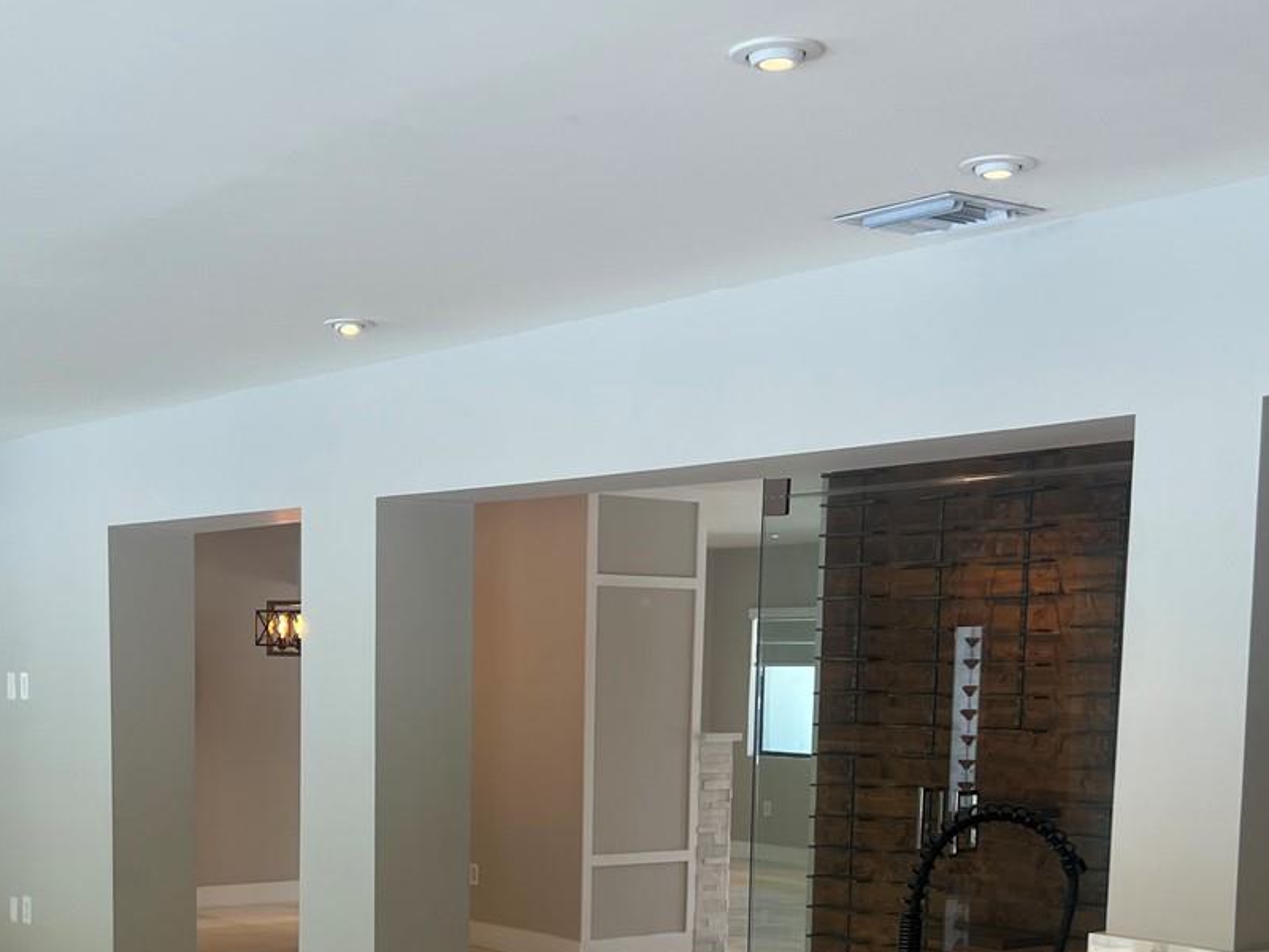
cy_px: 874
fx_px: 1906
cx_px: 450
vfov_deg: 27.0
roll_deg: -1.3
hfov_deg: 36.5
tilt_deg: -6.0
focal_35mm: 52
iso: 40
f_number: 1.5
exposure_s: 1/240
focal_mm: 5.7
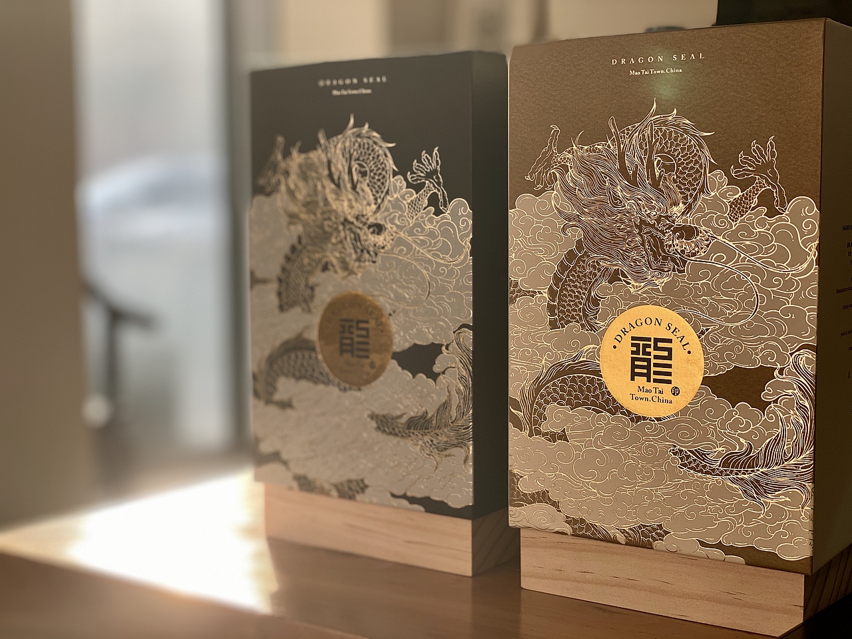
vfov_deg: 28.0
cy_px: 320
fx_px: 1280
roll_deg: +0.1
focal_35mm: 52
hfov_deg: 36.8
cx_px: 426
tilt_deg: -6.3
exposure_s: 1/122
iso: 25
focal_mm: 6
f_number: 2
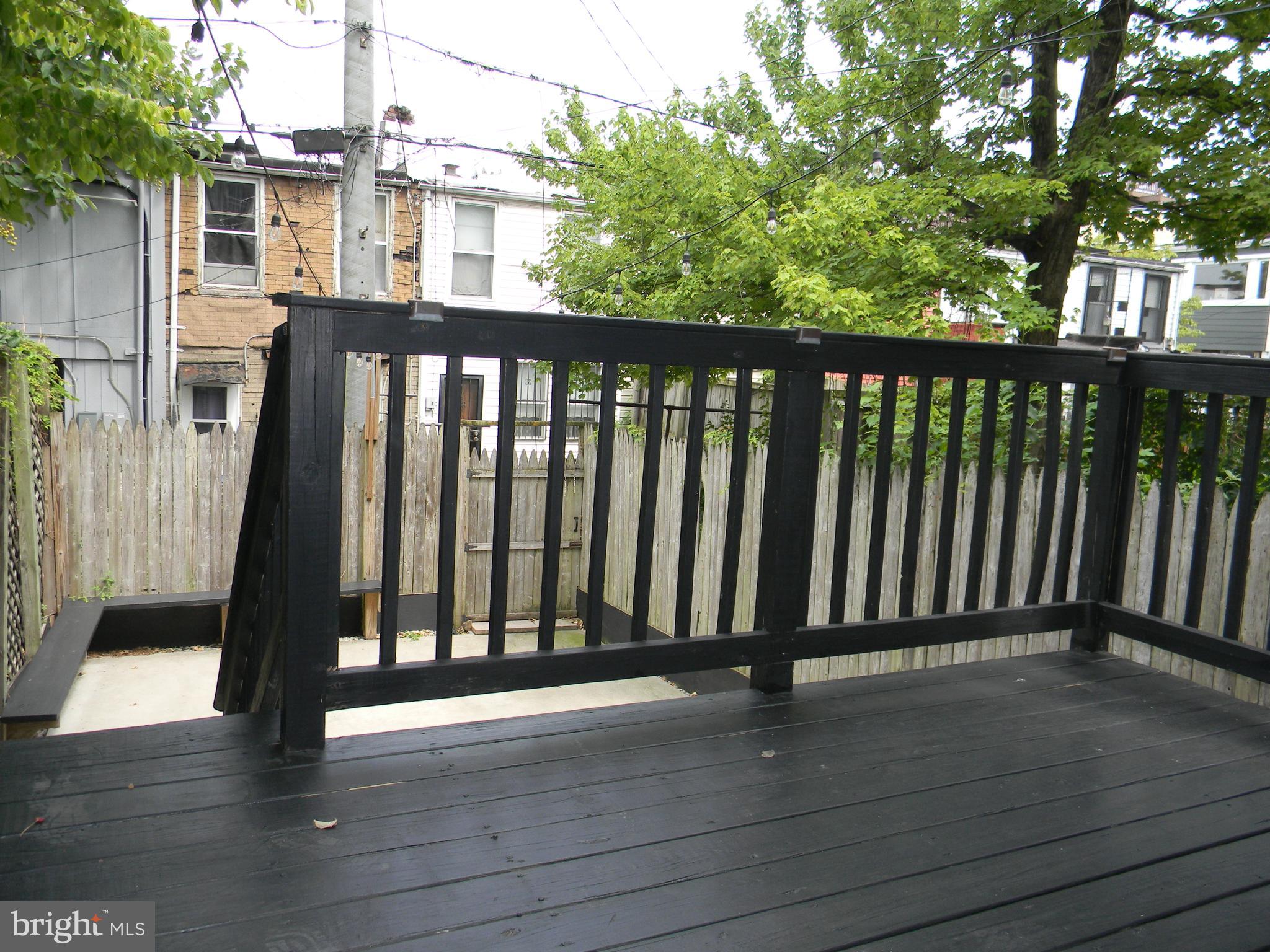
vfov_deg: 49.7
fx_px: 1027
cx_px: 635
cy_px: 476
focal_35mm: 28
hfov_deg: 63.4
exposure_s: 1/284
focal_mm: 5
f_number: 3.5
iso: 112
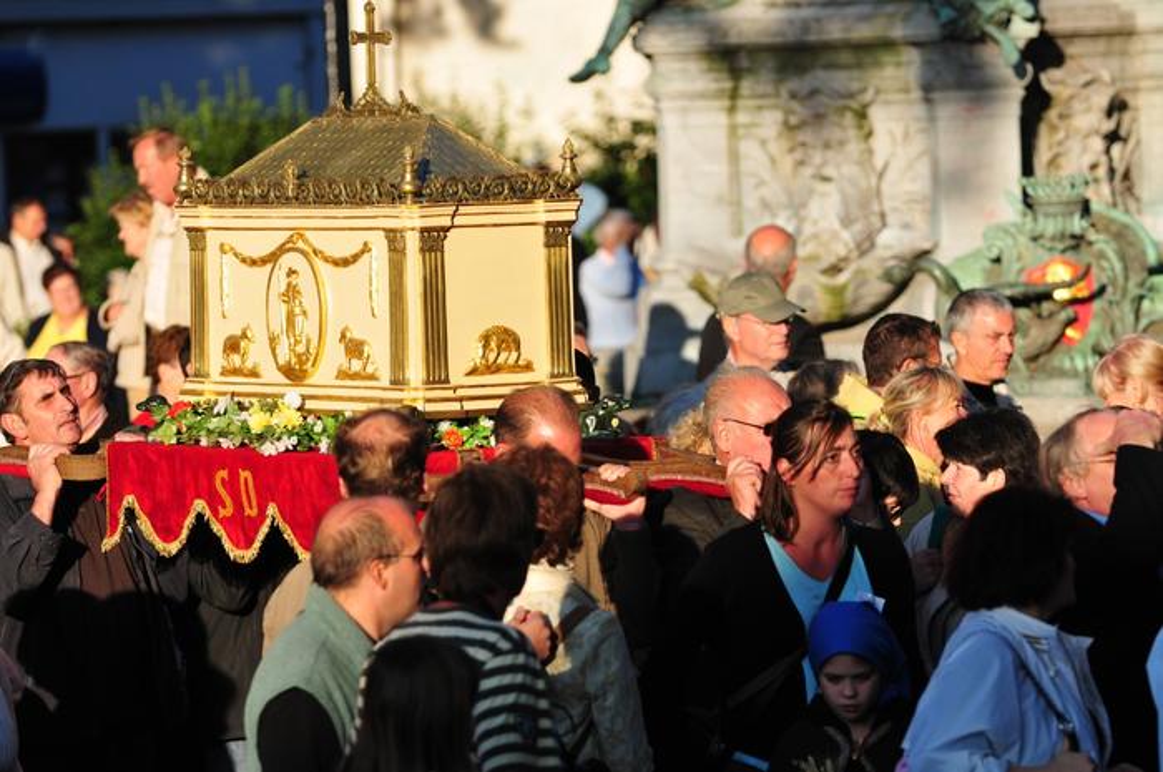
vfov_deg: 6.8
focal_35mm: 202
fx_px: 6534
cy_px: 386
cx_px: 582
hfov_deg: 10.2
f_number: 3.5
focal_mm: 135
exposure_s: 1/2500
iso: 400
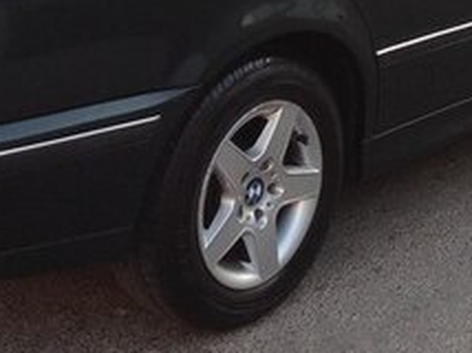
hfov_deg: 19.2
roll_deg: -2.2
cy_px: -74
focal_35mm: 102
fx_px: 1389
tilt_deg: -12.6
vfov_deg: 14.0
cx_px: 150
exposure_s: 1/120
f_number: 2.4
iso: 64
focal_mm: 4.12
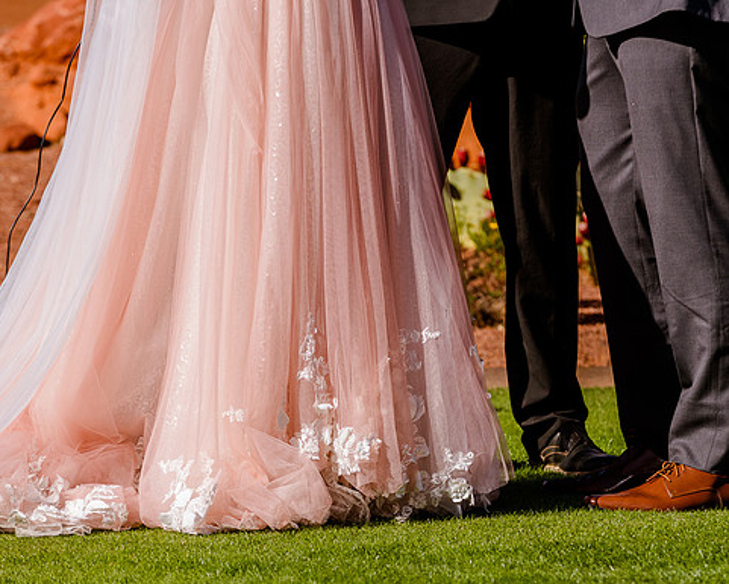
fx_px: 6021
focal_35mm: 279
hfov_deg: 6.9
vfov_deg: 5.5
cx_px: 471
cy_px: 360
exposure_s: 1/800
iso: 200
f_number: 6.3
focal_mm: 200
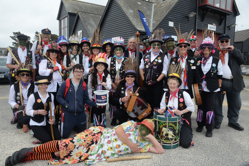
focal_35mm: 28
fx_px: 194
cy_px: 83
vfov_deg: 46.4
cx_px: 124
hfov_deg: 65.5
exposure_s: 1/640
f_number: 9
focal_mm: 28
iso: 800
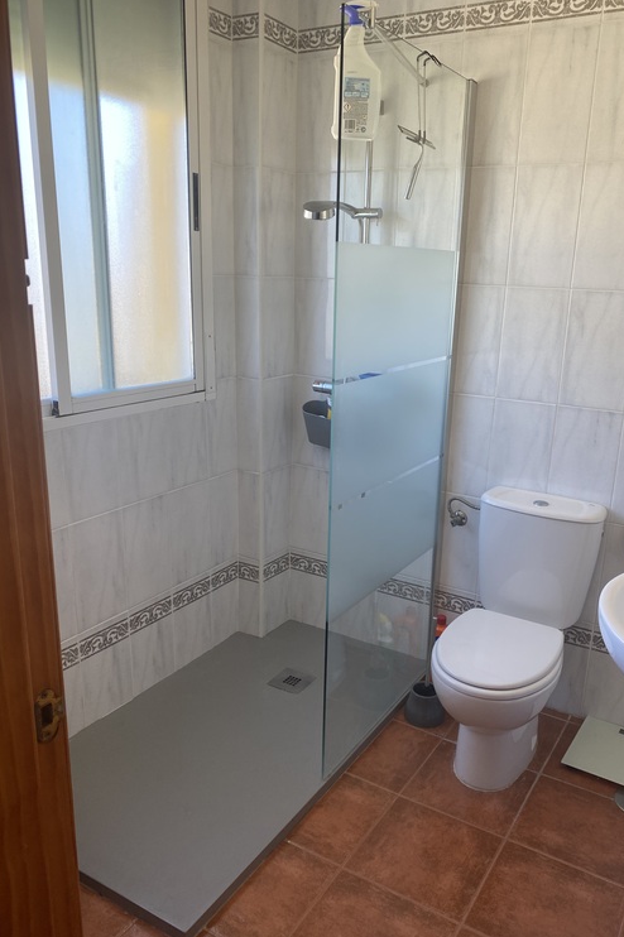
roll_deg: -0.3
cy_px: 480
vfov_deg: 65.5
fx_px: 729
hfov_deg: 46.2
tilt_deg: -16.3
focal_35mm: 28
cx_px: 354
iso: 50
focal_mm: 4.25
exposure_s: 1/122
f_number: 1.8
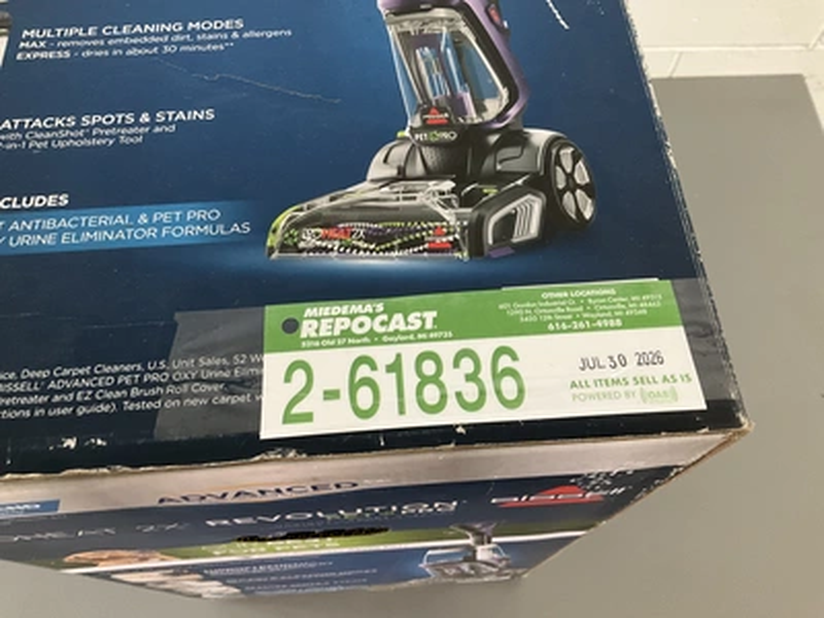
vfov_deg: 48.2
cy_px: 309
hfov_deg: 61.7
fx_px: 690
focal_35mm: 29
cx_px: 412
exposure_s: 1/40
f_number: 1.8
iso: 320
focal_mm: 3
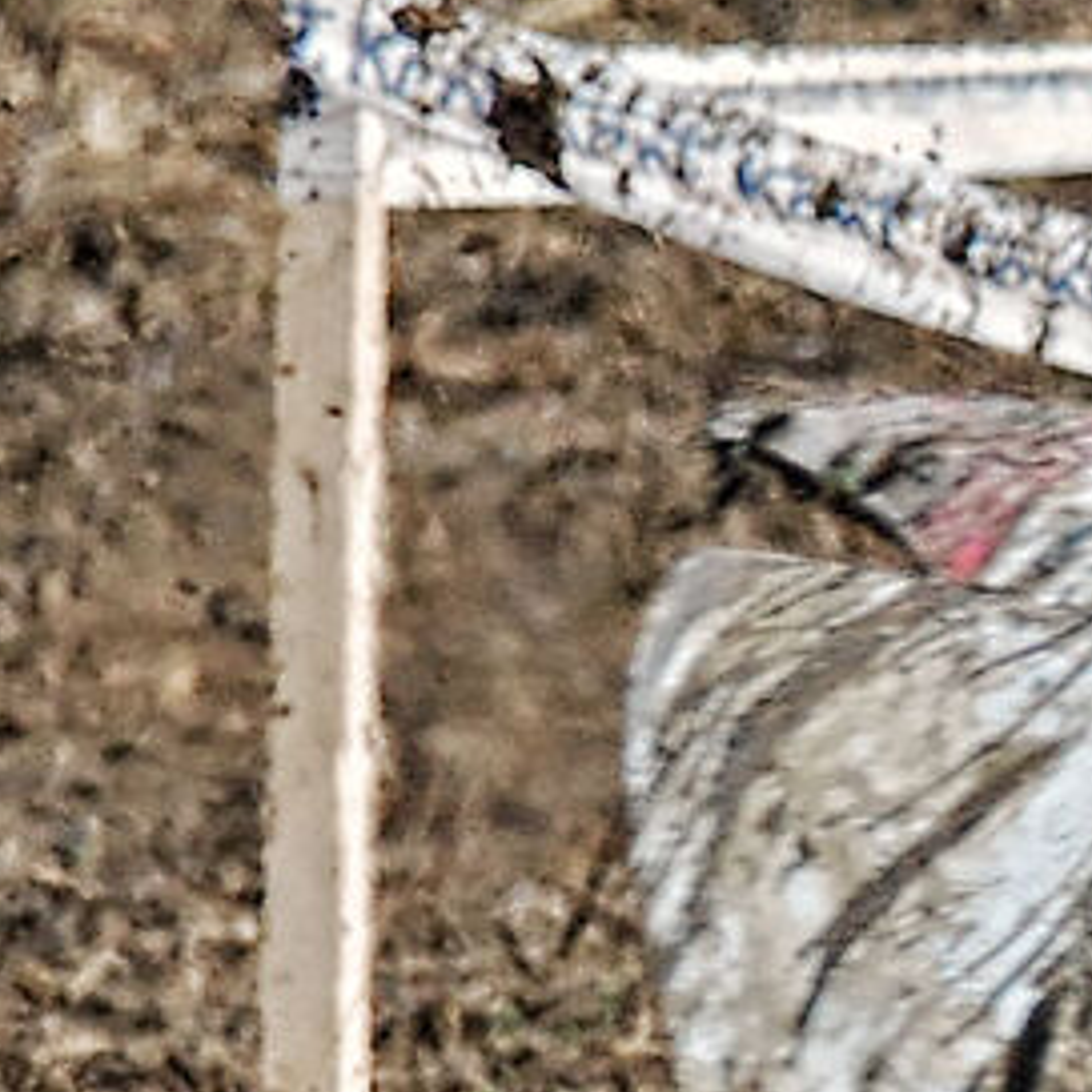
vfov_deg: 1.2
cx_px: 1799
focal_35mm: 1521
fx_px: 54276
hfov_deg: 1.2
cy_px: 656
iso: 500
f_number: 6
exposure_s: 1/500
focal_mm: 135
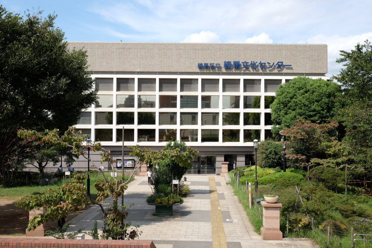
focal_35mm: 35
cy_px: 124
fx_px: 362
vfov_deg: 37.9
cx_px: 186
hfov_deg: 54.4
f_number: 5.6
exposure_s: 1/550
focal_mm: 23
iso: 200
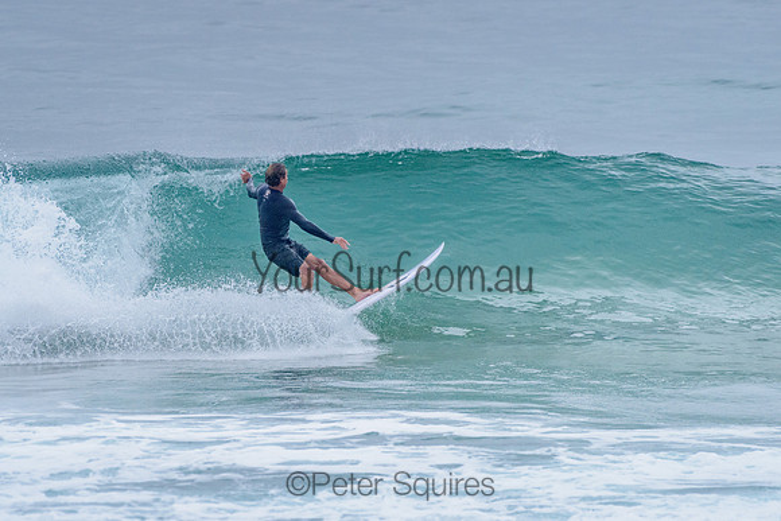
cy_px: 260
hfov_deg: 3.4
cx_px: 333
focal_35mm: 613
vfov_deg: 2.2
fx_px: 13298
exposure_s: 1/2000
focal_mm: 500
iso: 1600
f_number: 5.6
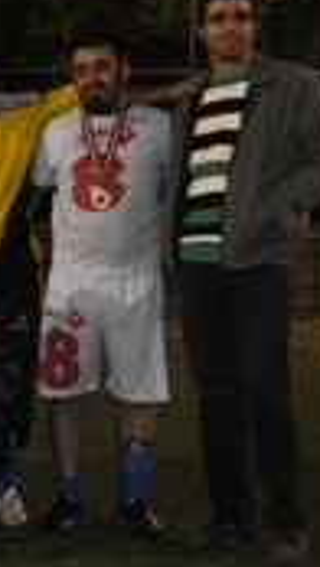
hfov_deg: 11.8
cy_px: 280
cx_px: -366
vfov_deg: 23.9
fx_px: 1341
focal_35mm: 89
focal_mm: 22
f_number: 4
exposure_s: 1/60
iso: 800
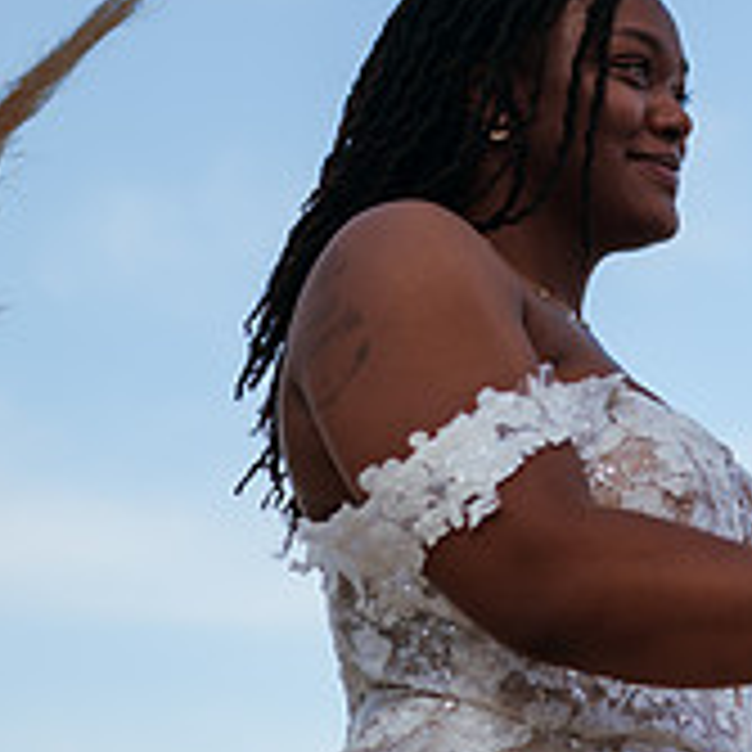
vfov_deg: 16.1
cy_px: 423
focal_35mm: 108
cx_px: 1009
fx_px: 2654
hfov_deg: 15.3
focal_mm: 35
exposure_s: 1/8000
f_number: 1.4
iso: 250
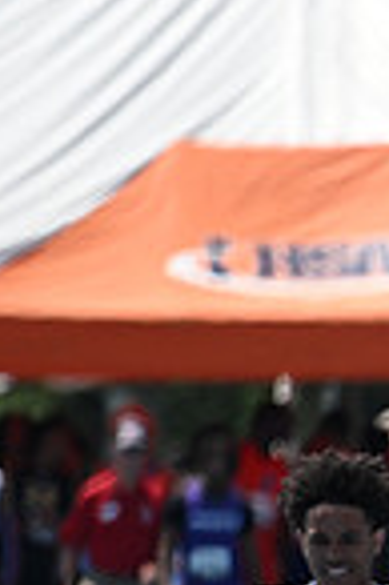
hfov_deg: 0.9
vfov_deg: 1.3
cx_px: 1087
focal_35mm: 1594
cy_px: 699
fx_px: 25896
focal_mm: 400
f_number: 4.5
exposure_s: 1/5000
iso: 640
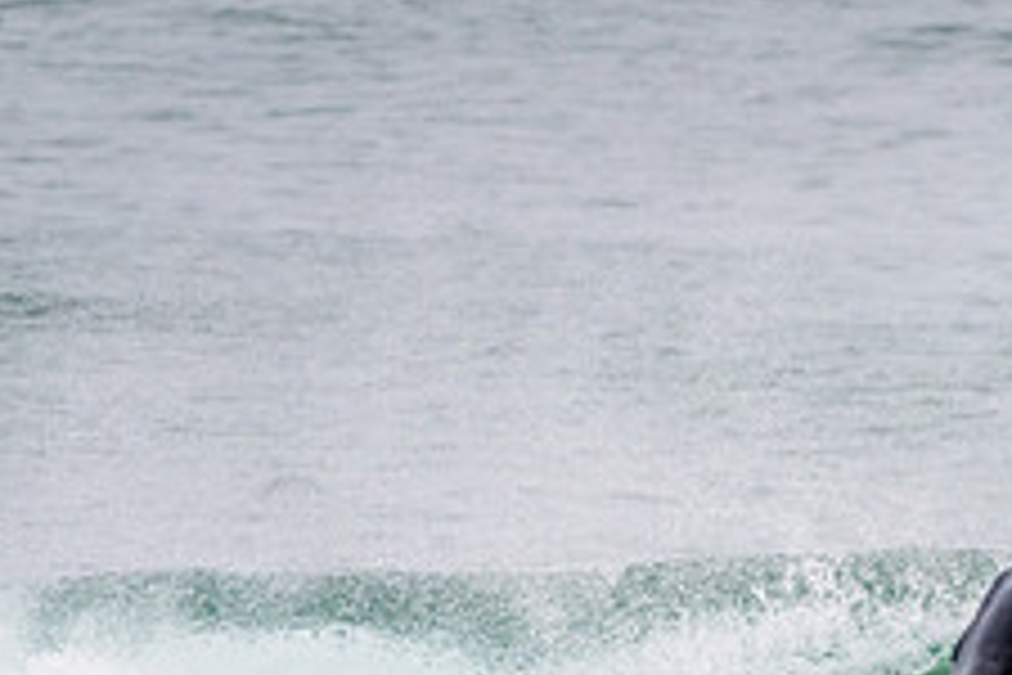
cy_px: 699
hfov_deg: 1.3
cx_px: 1011
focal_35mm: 1584
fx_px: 44525
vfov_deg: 0.9
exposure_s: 1/1000
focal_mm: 500
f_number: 5.6
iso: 800
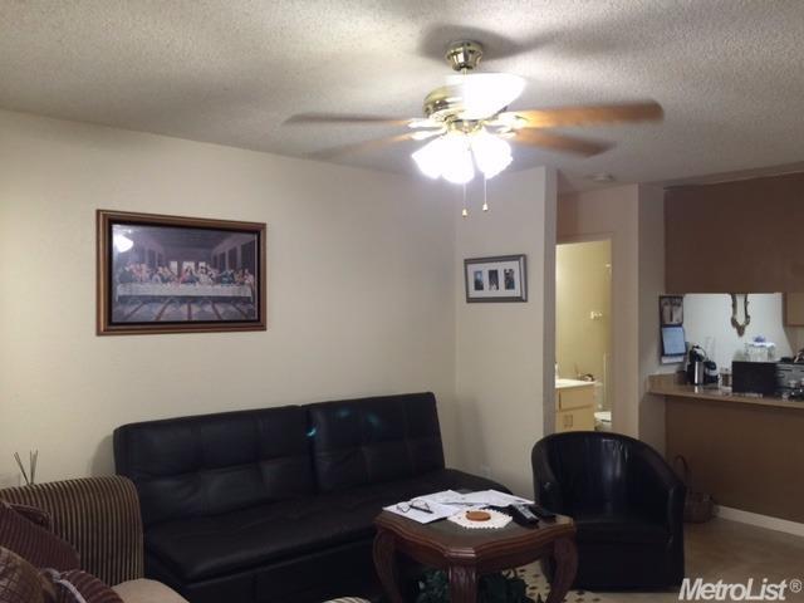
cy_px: 302
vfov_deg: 48.2
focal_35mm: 29
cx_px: 402
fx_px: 674
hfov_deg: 61.7
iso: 50
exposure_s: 1/15
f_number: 2.2
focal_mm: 4.15
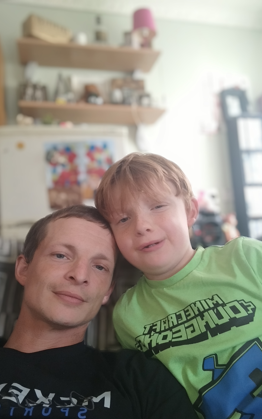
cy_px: 217
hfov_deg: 55.0
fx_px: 251
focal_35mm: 22
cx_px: 143
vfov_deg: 79.6
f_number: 2.45
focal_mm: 3.49
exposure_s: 1/33.3
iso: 180
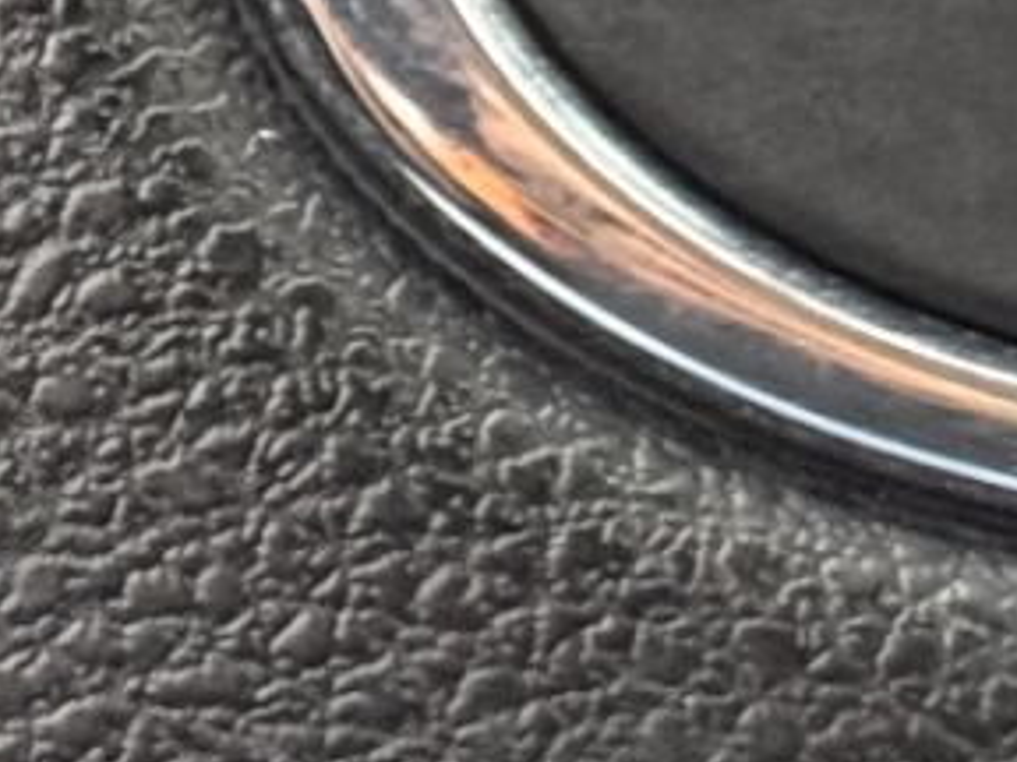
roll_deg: -1.1
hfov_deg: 5.7
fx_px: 9401
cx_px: -2359
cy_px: -14
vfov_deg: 4.6
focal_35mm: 320
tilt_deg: -23.9
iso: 500
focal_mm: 6.76
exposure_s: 1/30
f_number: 1.78
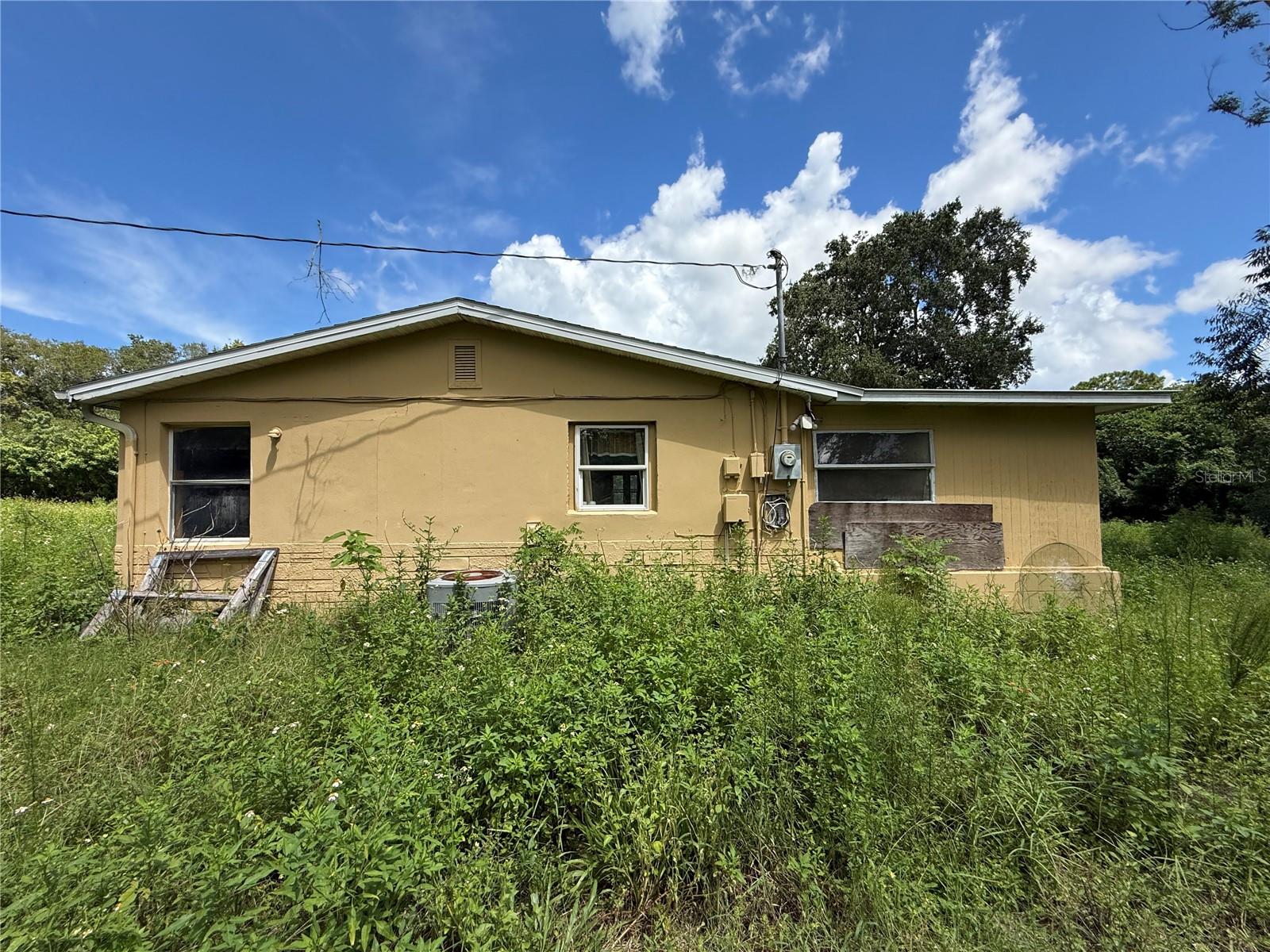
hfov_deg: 102.1
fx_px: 514
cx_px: 635
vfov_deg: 85.7
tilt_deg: +2.5
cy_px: 476
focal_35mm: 14
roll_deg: +0.7
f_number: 2.2
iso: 64
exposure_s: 1/1961
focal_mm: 2.22
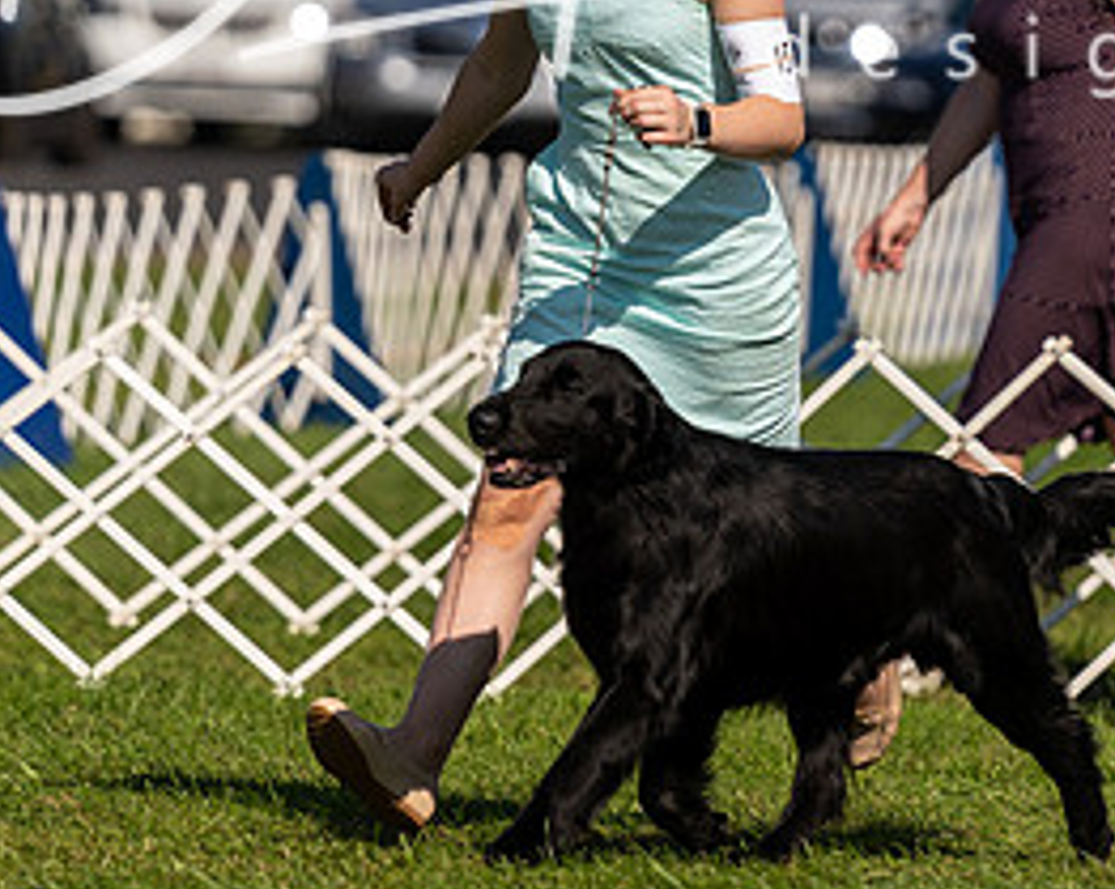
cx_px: 606
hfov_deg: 4.0
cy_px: 204
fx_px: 15954
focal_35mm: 484
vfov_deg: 3.2
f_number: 3.2
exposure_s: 1/2500
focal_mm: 200
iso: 100
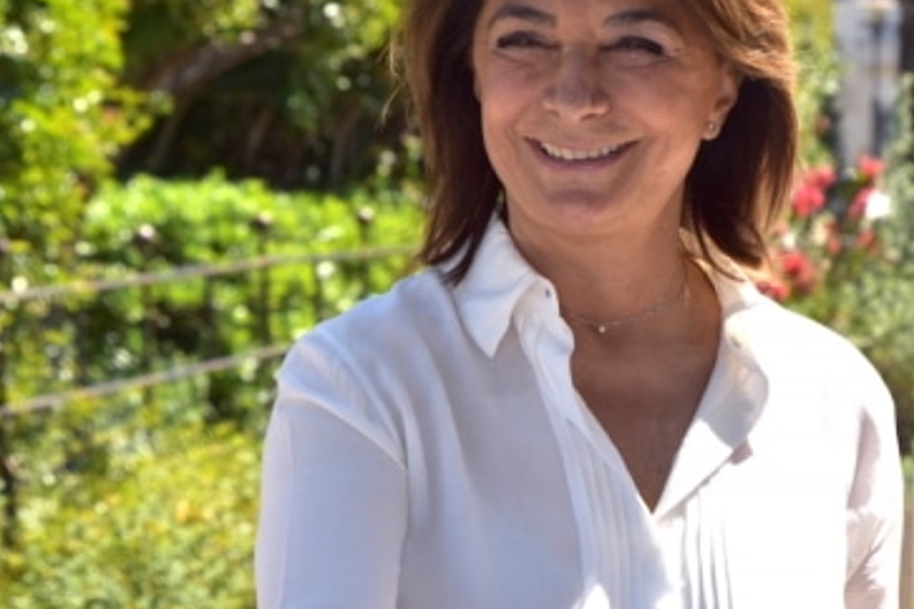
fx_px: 6296
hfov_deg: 8.3
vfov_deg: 5.5
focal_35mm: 248
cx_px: 660
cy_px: 174
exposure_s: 1/200
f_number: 13
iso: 100
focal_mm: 100
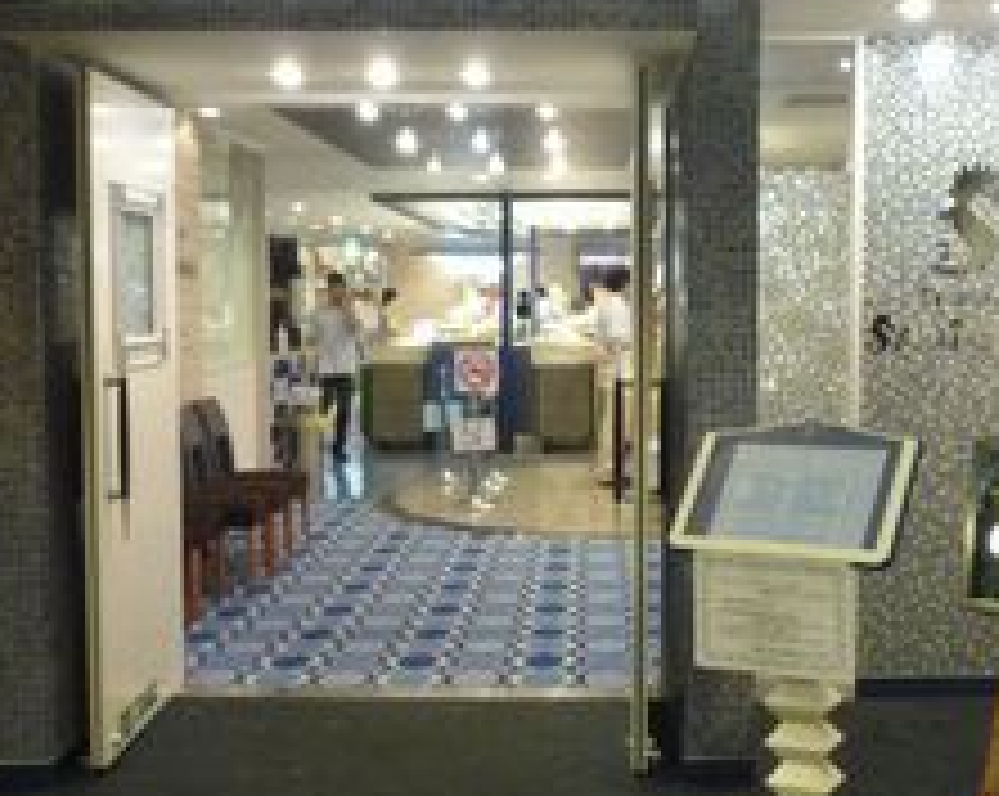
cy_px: 402
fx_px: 1329
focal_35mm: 45
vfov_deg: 33.4
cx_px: 574
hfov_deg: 41.1
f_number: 2.8
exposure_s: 1/25
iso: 400
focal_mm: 4.4
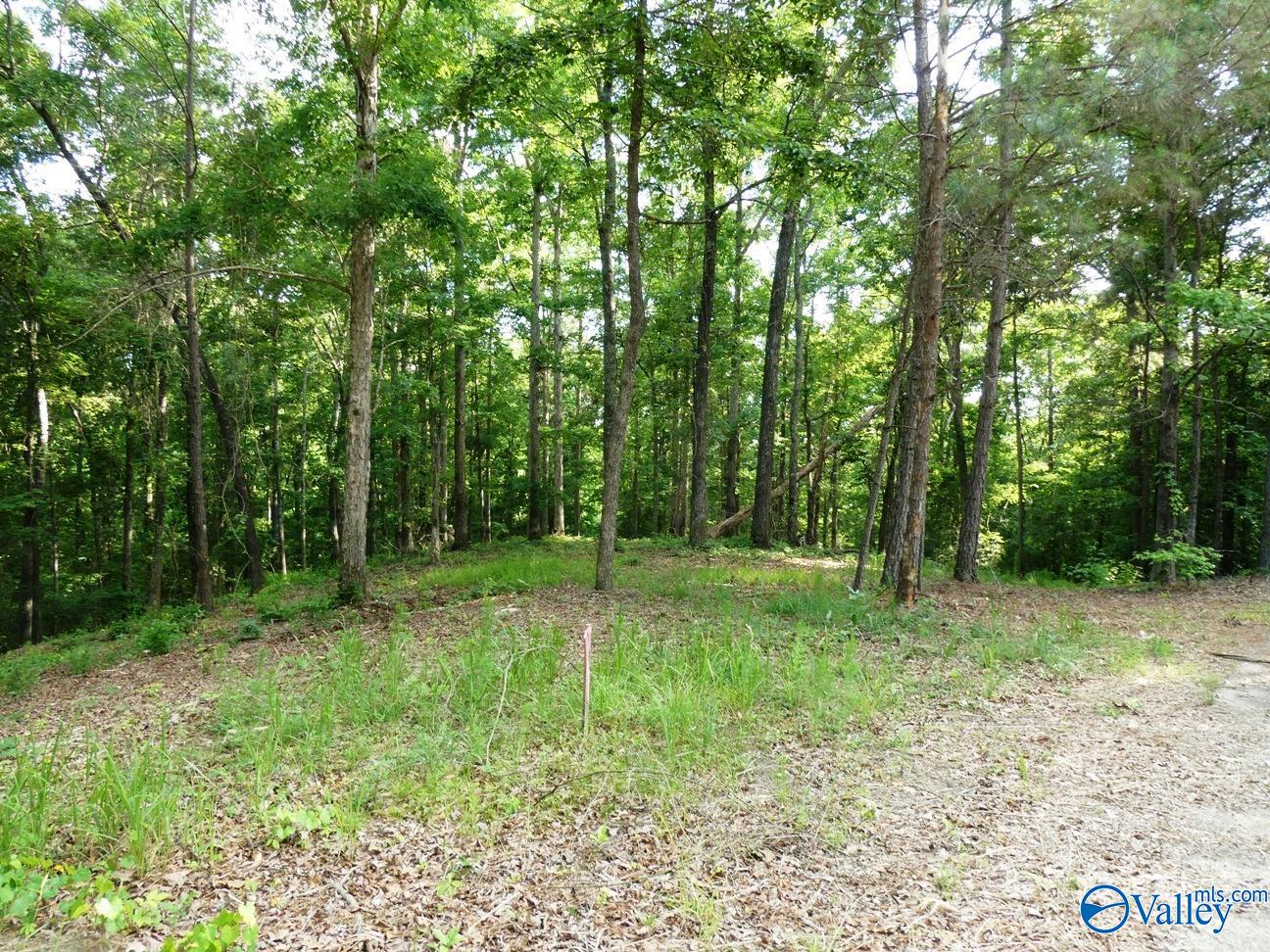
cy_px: 476
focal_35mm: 24
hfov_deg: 71.6
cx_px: 635
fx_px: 881
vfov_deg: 56.8
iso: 100
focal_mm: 4.3
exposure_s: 1/60
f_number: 3.3
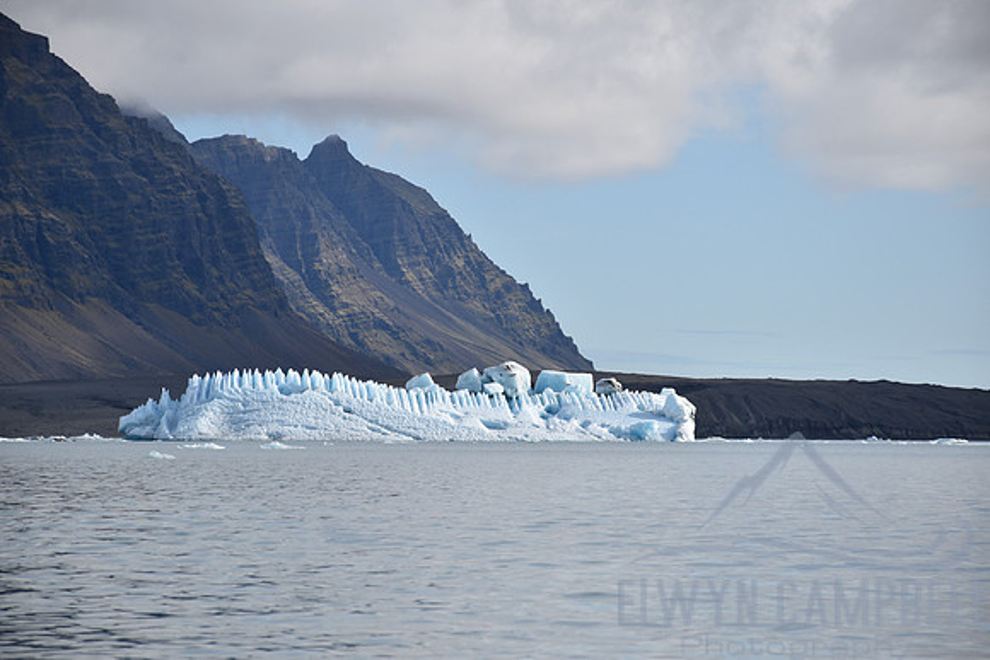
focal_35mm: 210
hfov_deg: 9.8
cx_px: 495
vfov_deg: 6.5
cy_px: 330
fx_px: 5776
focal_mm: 140
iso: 200
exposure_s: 1/800
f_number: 7.1
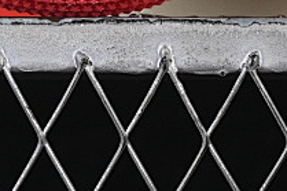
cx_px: 275
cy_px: -290
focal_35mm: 388
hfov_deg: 5.3
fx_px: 3091
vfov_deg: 3.5
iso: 160
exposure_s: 1/80
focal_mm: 50
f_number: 8
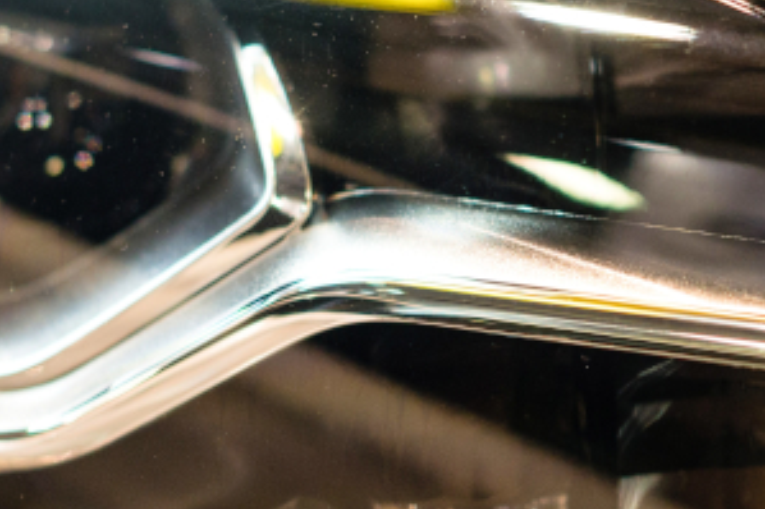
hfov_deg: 10.2
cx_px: 732
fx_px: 4269
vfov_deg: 6.8
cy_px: 349
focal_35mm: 201
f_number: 3.5
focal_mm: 50
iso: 500
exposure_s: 1/160
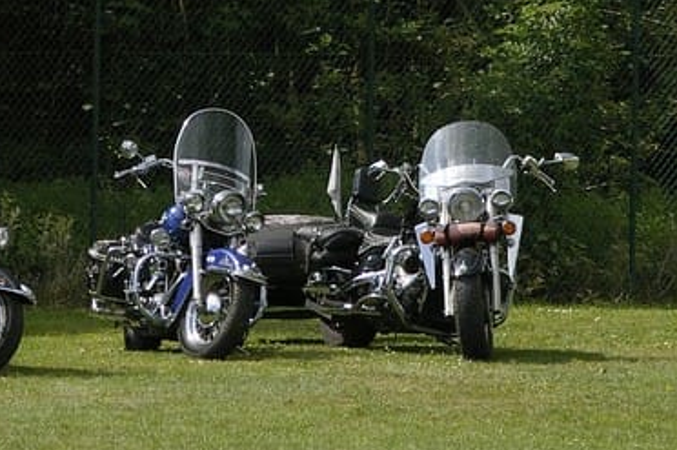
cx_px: -166
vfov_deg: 4.7
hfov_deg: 7.1
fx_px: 5428
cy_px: 254
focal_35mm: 289
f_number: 5.6
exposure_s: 1/2500
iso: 800
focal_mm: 70
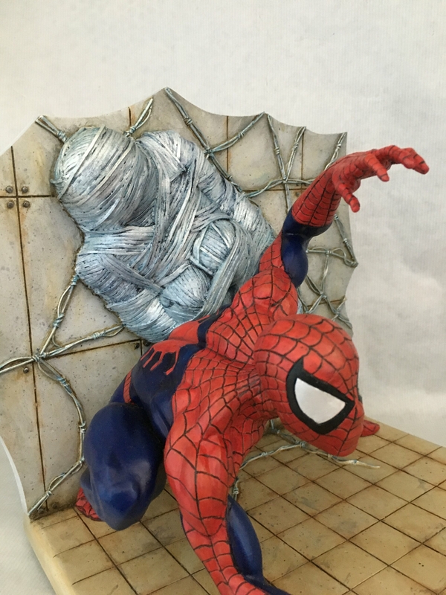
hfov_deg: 48.2
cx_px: 223
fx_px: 498
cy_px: 298
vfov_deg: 61.7
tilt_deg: -10.8
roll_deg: +2.4
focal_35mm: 29
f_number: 2.2
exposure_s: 1/17
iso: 400
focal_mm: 4.15
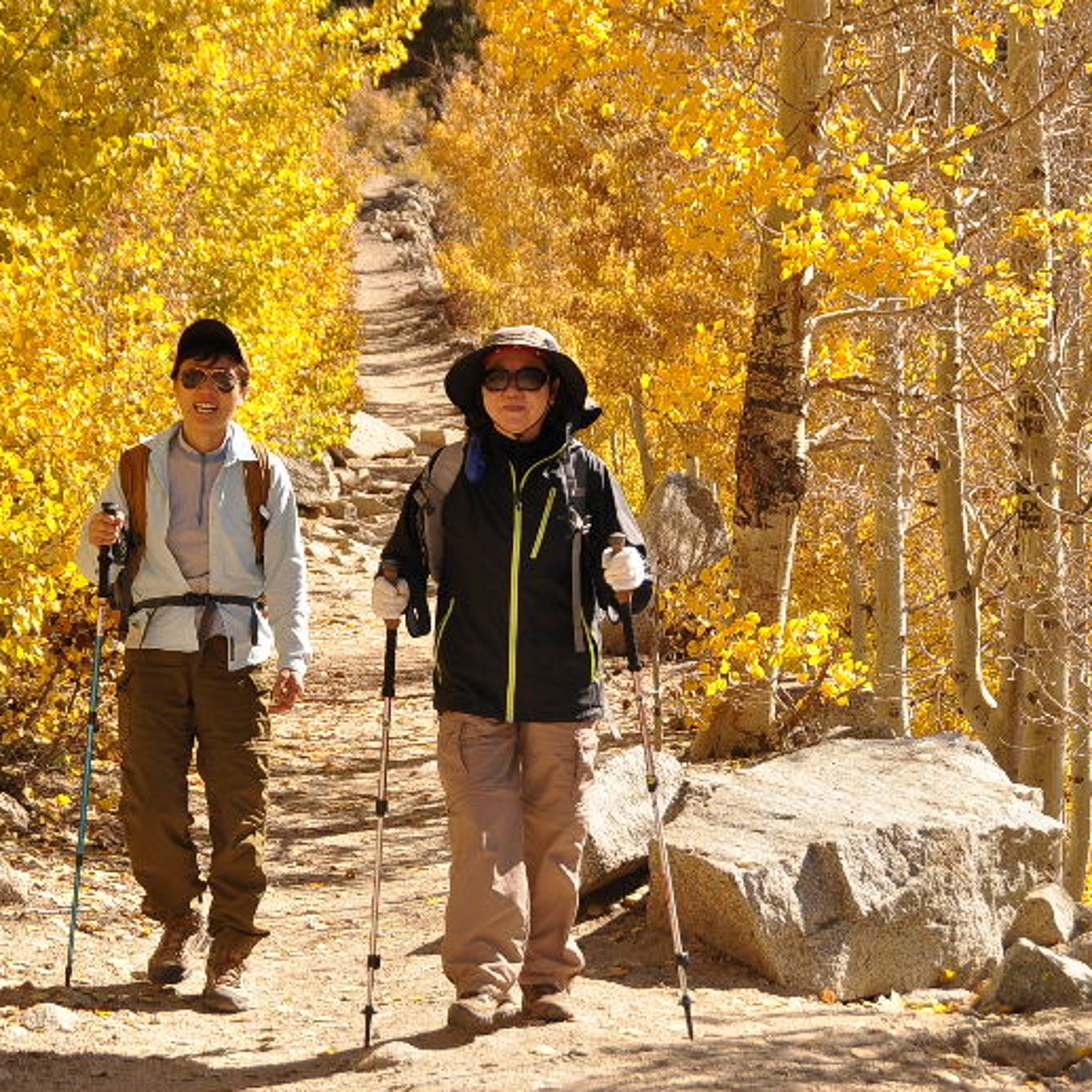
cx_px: 515
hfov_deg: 17.4
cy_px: 546
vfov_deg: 17.4
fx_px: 3569
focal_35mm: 100
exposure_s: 1/400
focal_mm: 52
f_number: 8
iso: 200
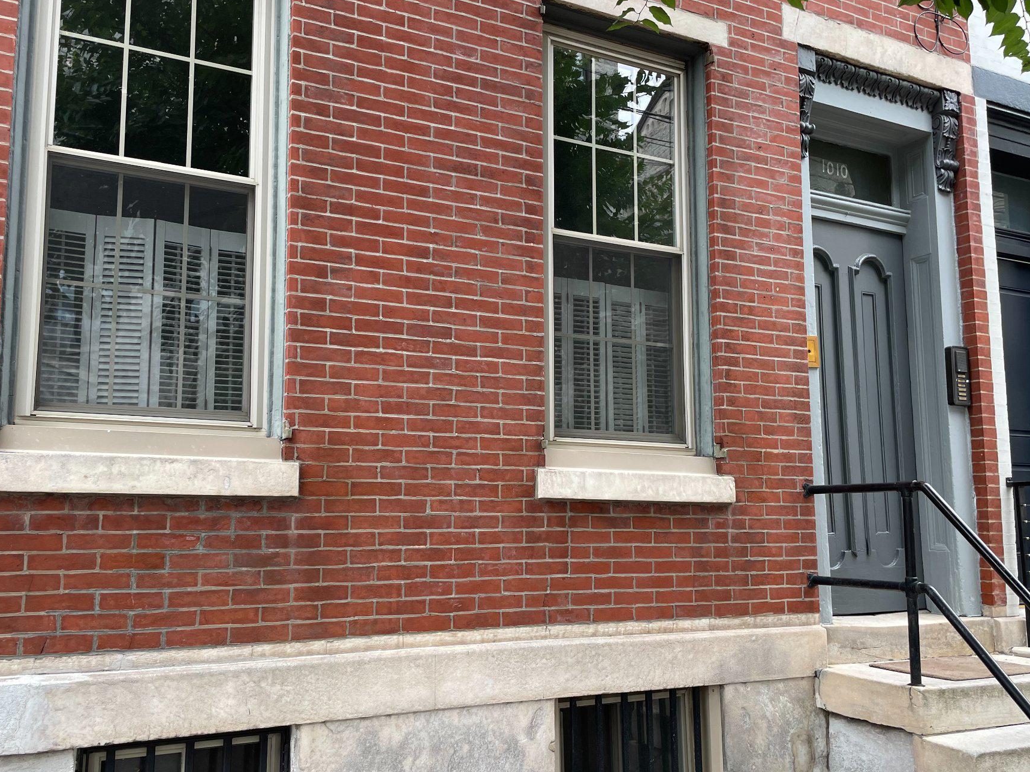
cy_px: 427
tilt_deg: +8.5
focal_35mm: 31
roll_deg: -0.1
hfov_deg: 58.3
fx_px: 922
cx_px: 486
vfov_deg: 45.4
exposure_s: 1/159
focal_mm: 4.2
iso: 32
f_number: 1.6
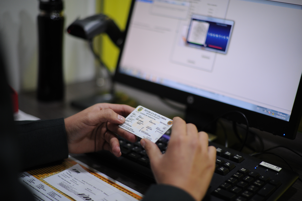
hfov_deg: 39.6
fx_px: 419
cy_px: 100
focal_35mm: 50
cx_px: 151
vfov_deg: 27.0
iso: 1250
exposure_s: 1/400
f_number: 1.6
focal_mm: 50
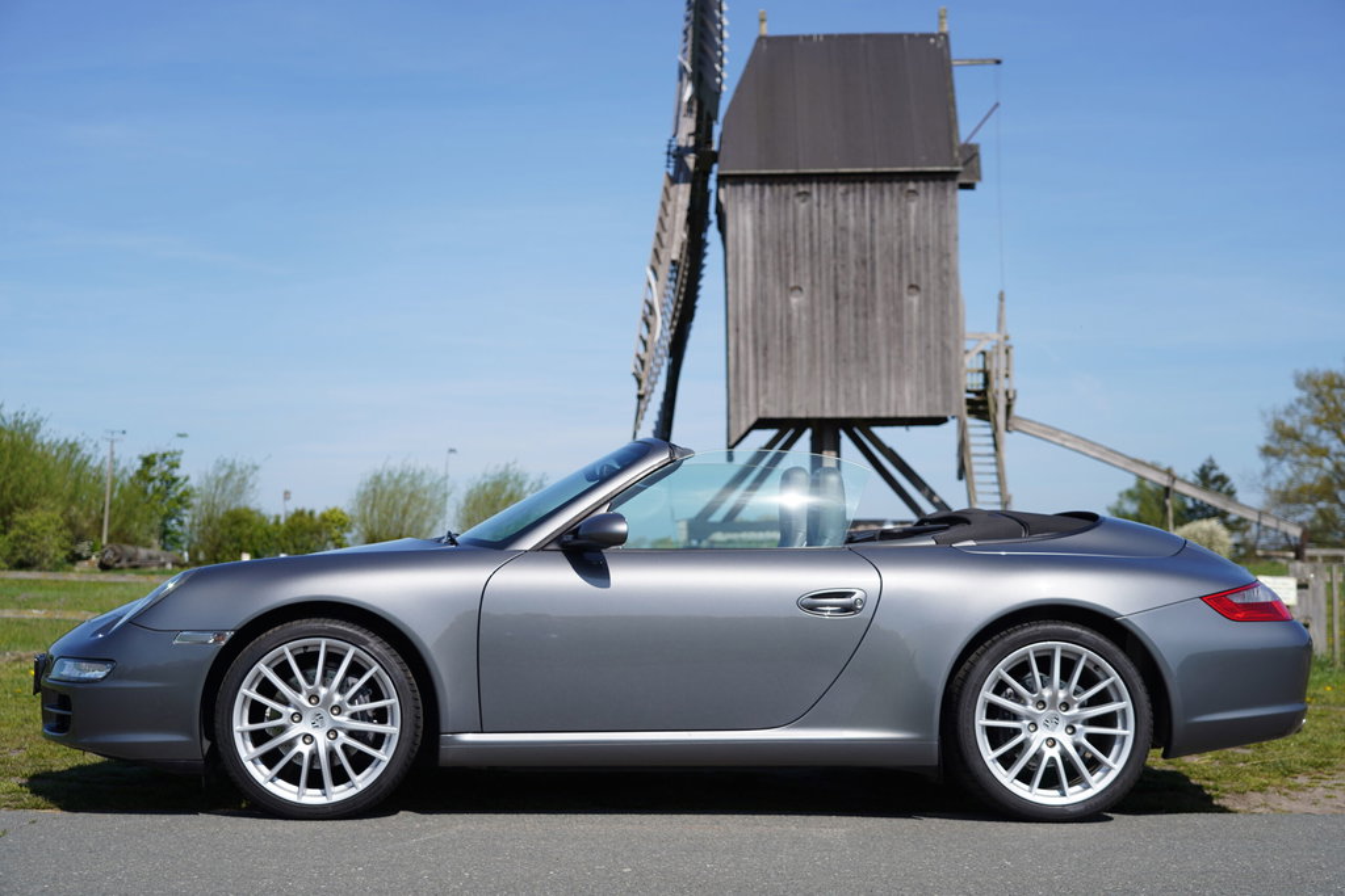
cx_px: 672
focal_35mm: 49
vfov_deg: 27.5
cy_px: 448
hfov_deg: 40.3
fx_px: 1831
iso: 100
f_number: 4
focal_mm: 49
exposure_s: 1/1000
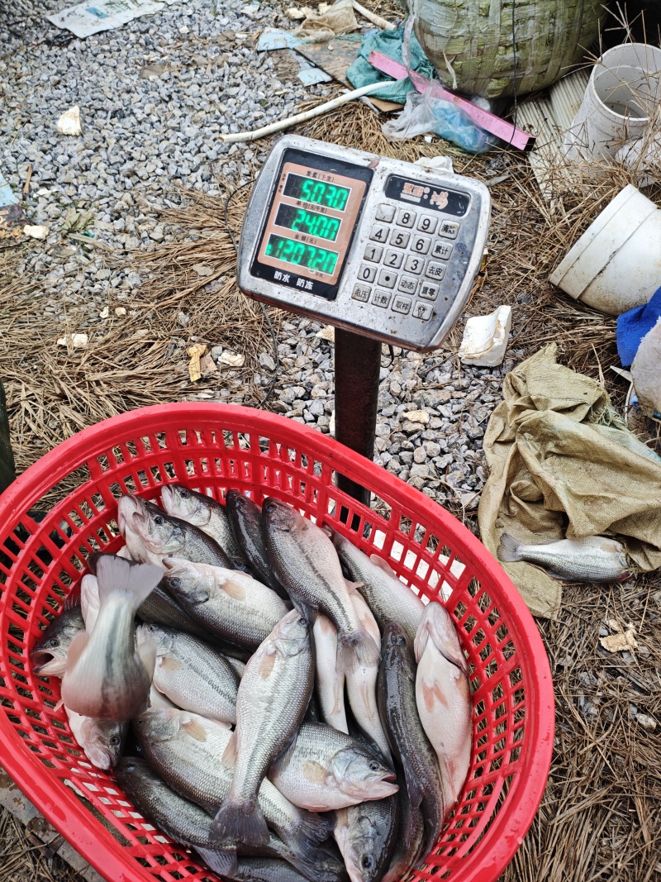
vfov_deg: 67.3
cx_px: 330
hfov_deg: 53.1
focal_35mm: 26
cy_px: 441
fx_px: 662
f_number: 1.5
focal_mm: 4.94
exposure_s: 1/200
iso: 125
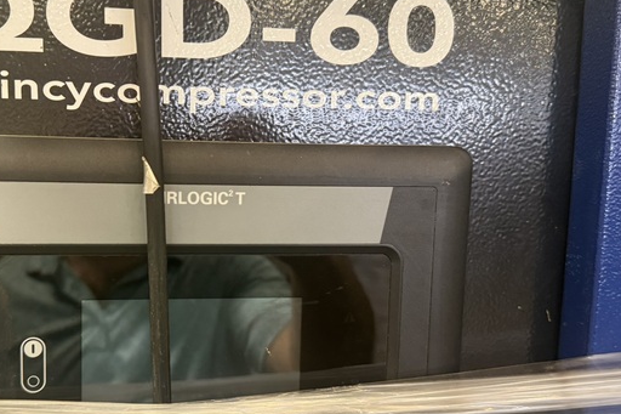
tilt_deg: -6.7
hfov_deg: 49.1
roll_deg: -1.5
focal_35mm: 39
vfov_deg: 34.1
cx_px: 235
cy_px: 239
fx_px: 672
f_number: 1.78
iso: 320
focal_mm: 6.76
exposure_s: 1/60
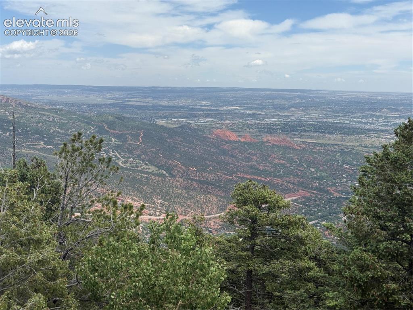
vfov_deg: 30.2
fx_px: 572
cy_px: 155
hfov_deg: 39.7
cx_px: 206
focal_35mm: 48
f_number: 1.78
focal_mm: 6.76
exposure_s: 1/4587
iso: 64
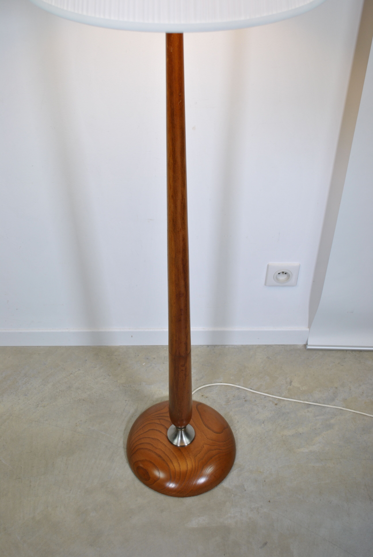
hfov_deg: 34.3
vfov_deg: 49.5
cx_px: 186
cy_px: 278
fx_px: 604
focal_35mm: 39
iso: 200
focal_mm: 26
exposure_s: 1/30
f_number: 5
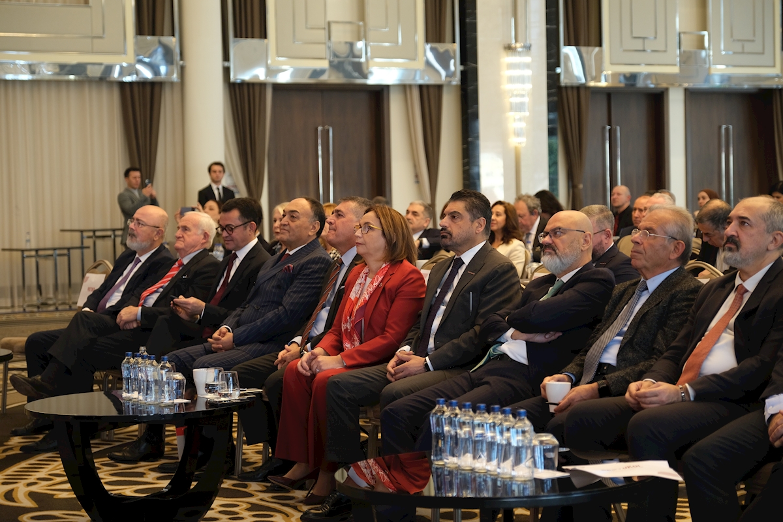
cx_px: 392
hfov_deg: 24.5
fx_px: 1805
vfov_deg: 16.5
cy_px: 261
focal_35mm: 83
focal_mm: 55
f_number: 2.8
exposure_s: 1/125
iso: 800
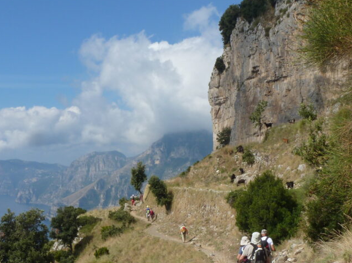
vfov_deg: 27.3
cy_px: 182
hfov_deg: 36.2
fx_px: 539
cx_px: 164
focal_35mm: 53
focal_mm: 5.9
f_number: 5.6
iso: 100
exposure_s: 1/500
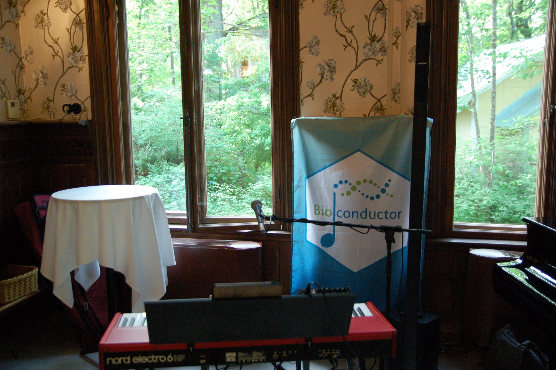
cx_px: 278
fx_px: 509
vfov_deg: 39.9
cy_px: 185
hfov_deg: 57.3
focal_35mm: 33
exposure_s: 1/125
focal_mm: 22
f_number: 3.2
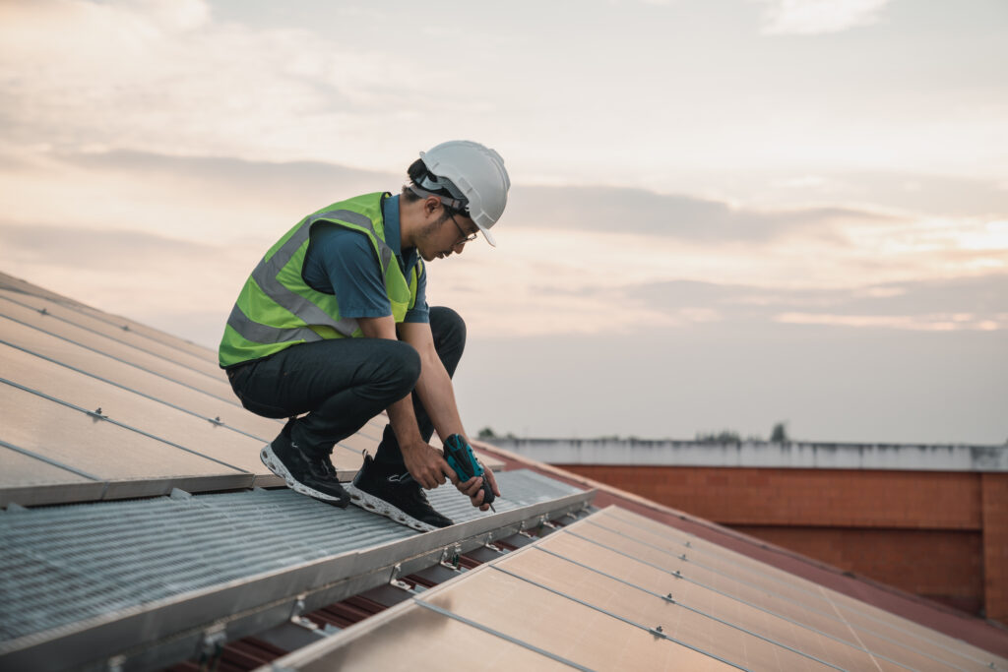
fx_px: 1960
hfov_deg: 28.8
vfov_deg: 19.5
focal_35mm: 70
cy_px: 336
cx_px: 504
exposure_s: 1/400
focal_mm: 70
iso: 160
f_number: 3.5
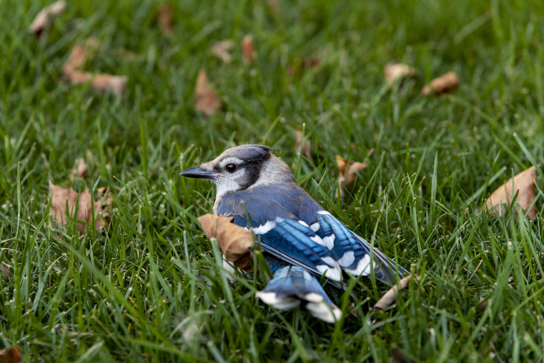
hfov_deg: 17.1
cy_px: 182
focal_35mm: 120
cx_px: 272
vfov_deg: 11.4
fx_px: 1814
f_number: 5
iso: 400
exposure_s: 1/100
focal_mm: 120
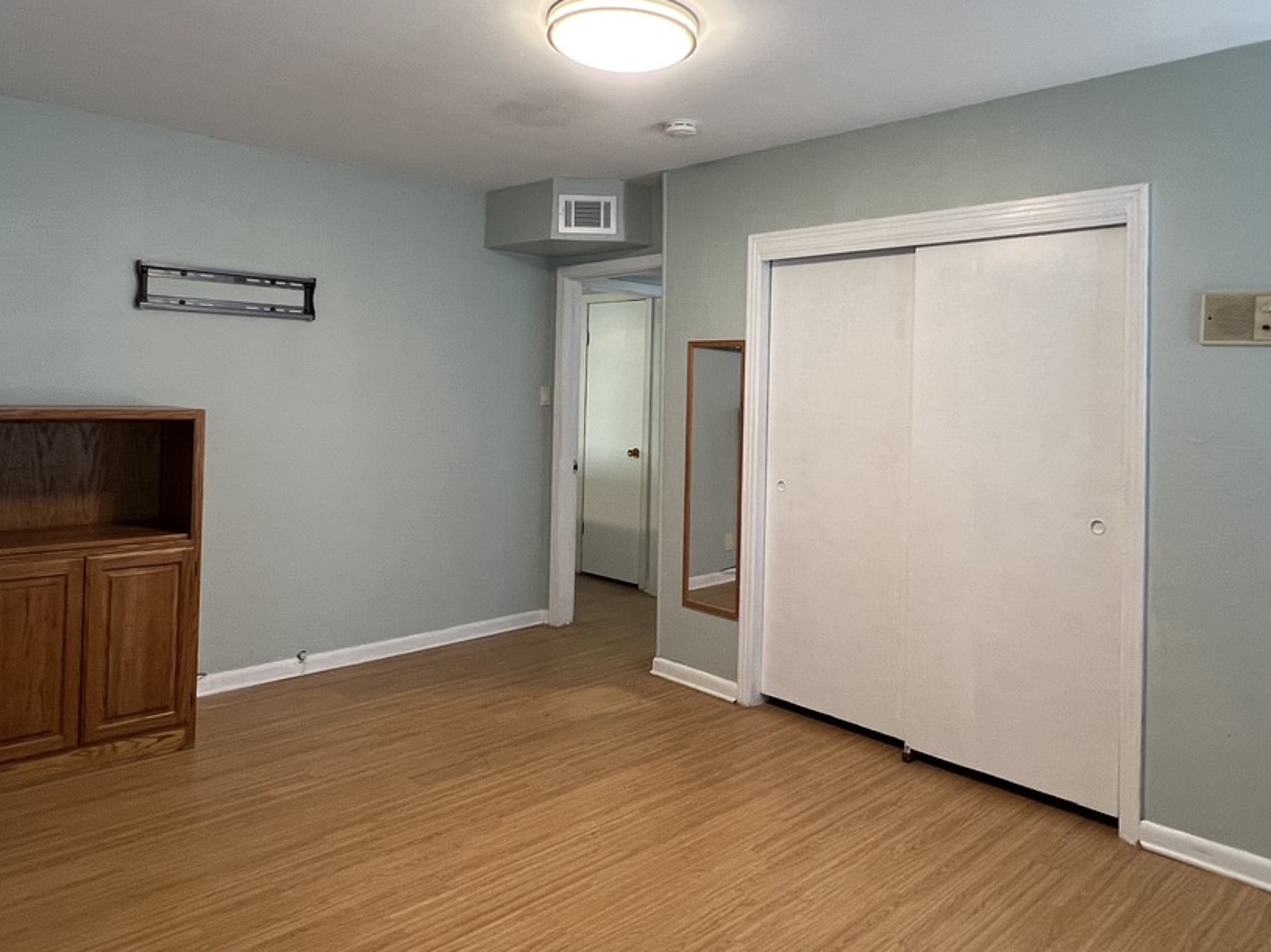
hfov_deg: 73.9
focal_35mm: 23
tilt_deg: +1.4
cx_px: 642
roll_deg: -1.2
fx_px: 844
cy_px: 376
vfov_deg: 58.3
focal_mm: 1.57
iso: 160
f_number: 1.8
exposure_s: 1/60
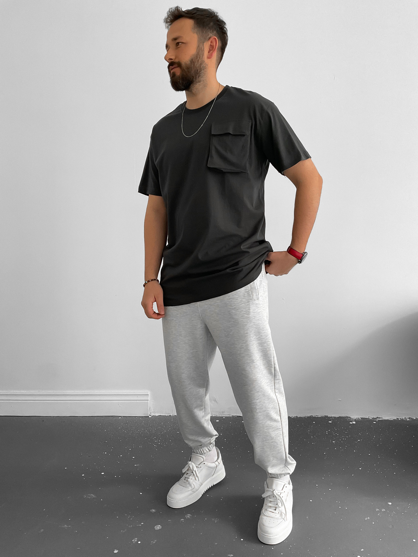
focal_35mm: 29
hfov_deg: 48.2
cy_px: 278
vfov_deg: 61.7
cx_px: 209
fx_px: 467
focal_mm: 3
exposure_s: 1/60
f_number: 1.8
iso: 80
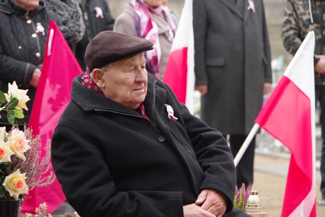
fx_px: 1824
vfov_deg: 6.8
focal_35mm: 202
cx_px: 162
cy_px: 108
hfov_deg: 10.2
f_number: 5.6
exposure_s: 1/200
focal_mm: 135
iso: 1600
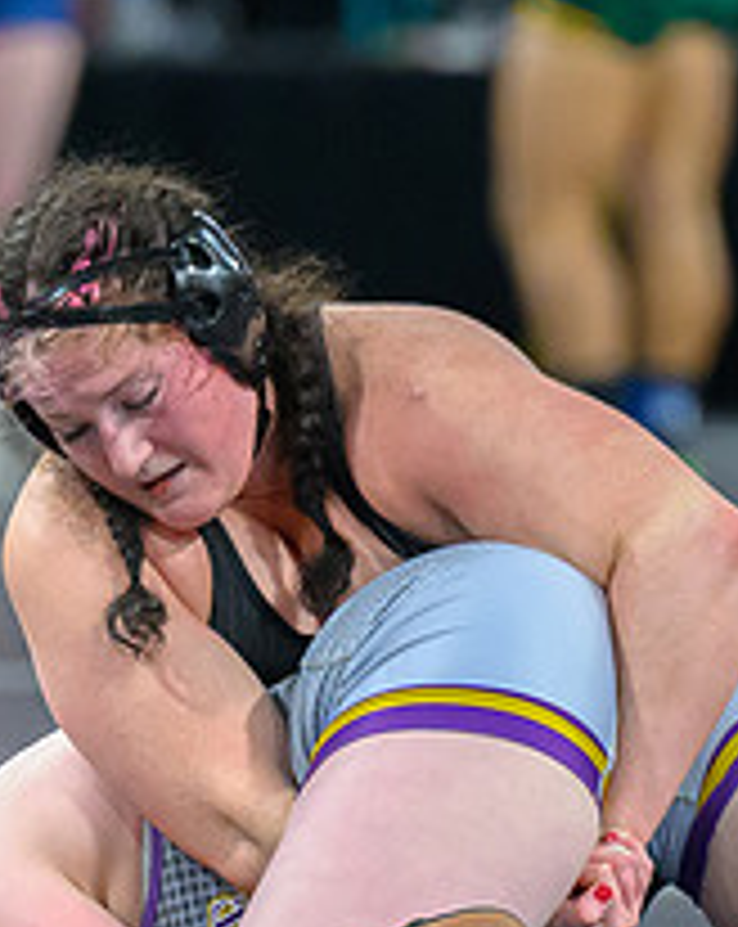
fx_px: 26836
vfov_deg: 2.0
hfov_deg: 1.6
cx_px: 131
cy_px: 902
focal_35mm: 980
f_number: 2.8
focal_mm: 200
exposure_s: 1/800
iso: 4000
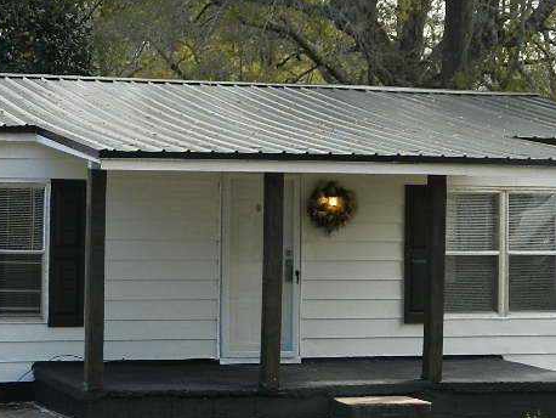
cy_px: 207
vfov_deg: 14.1
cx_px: 64
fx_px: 1687
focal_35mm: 105
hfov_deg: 18.4
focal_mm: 8.4
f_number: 3.6
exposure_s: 1/125
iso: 80
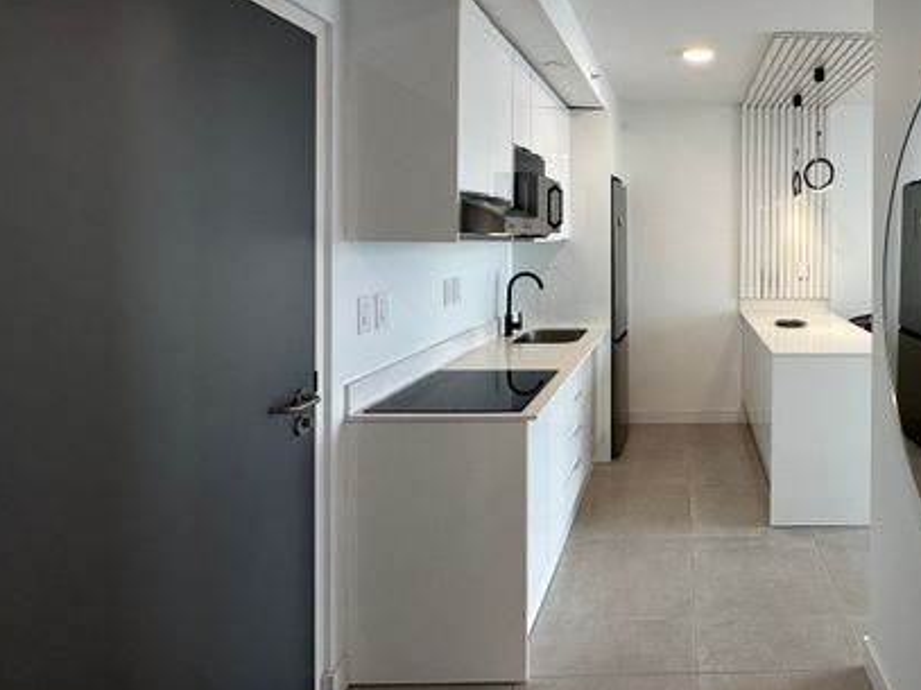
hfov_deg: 70.7
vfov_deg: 60.0
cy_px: 244
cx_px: 701
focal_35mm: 22
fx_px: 585
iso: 125
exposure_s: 1/120
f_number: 2.2
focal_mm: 2.22
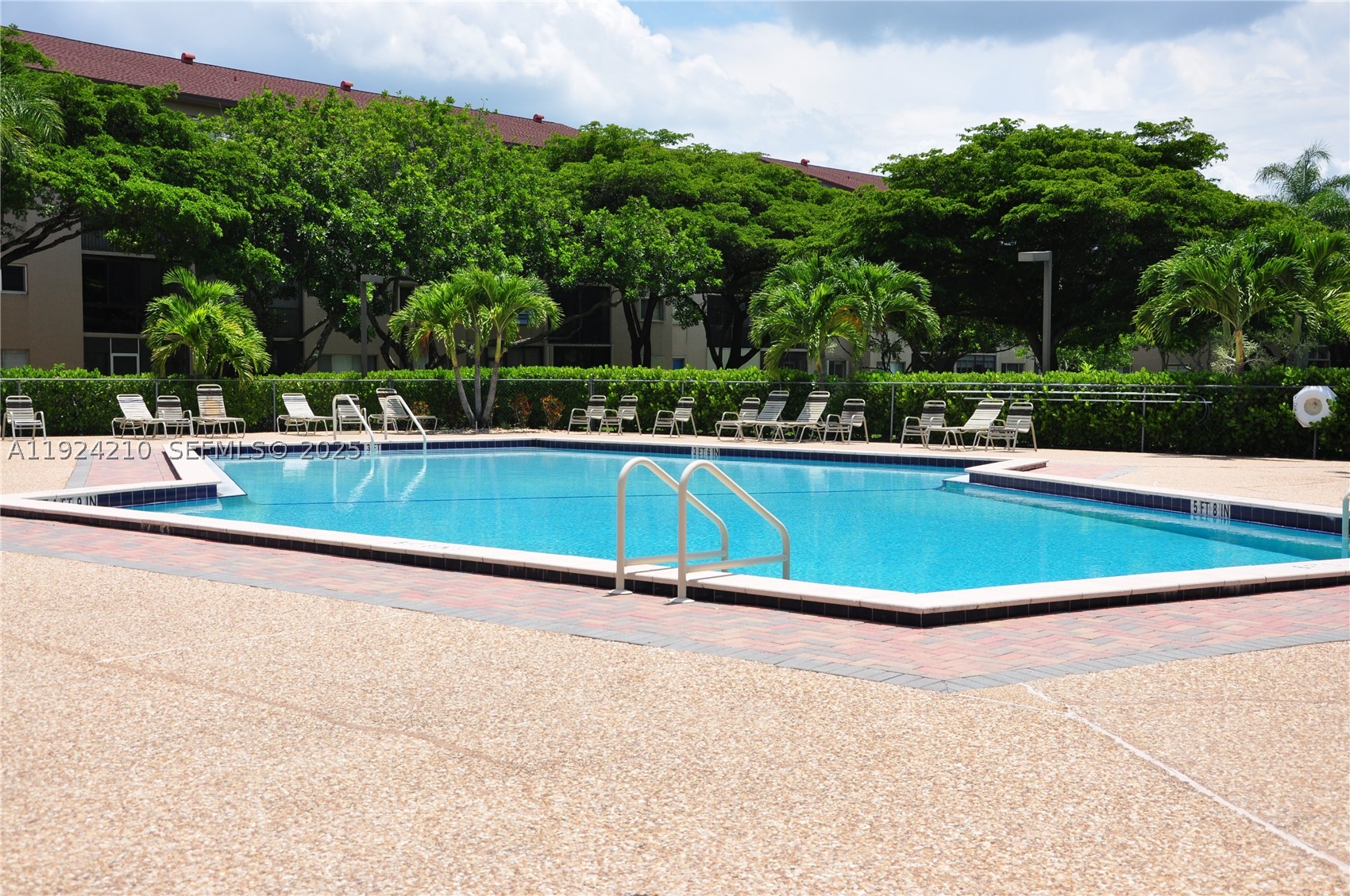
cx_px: 675
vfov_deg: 29.8
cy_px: 448
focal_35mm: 45
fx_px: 1685
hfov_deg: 43.7
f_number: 7.1
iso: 400
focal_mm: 30
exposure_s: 1/1600
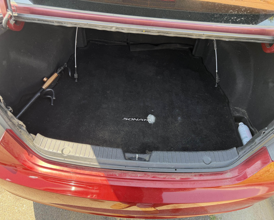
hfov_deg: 68.1
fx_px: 203
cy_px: 110
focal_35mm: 25
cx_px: 140
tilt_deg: -49.3
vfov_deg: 56.8
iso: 100
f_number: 1.78
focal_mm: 6.76
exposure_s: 1/193
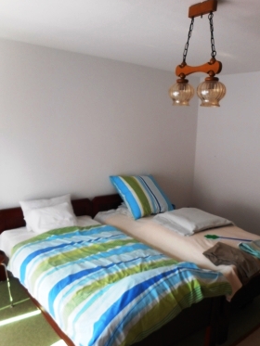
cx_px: 147
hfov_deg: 46.7
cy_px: 184
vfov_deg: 59.9
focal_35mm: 30
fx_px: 300
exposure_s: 1/30
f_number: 3.7
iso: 80
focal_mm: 4.5
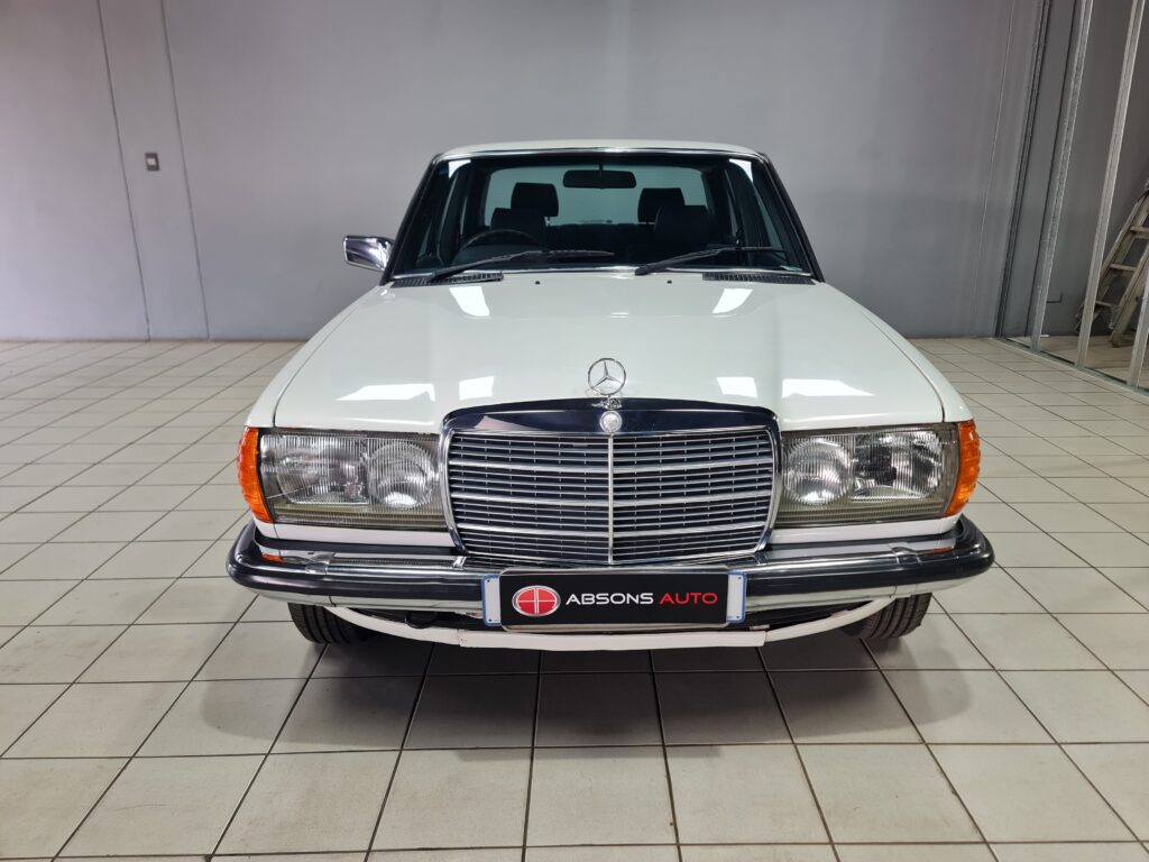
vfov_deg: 54.9
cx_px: 574
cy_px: 431
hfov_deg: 69.4
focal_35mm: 25
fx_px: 830
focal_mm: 7
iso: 125
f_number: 1.8
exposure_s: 1/100
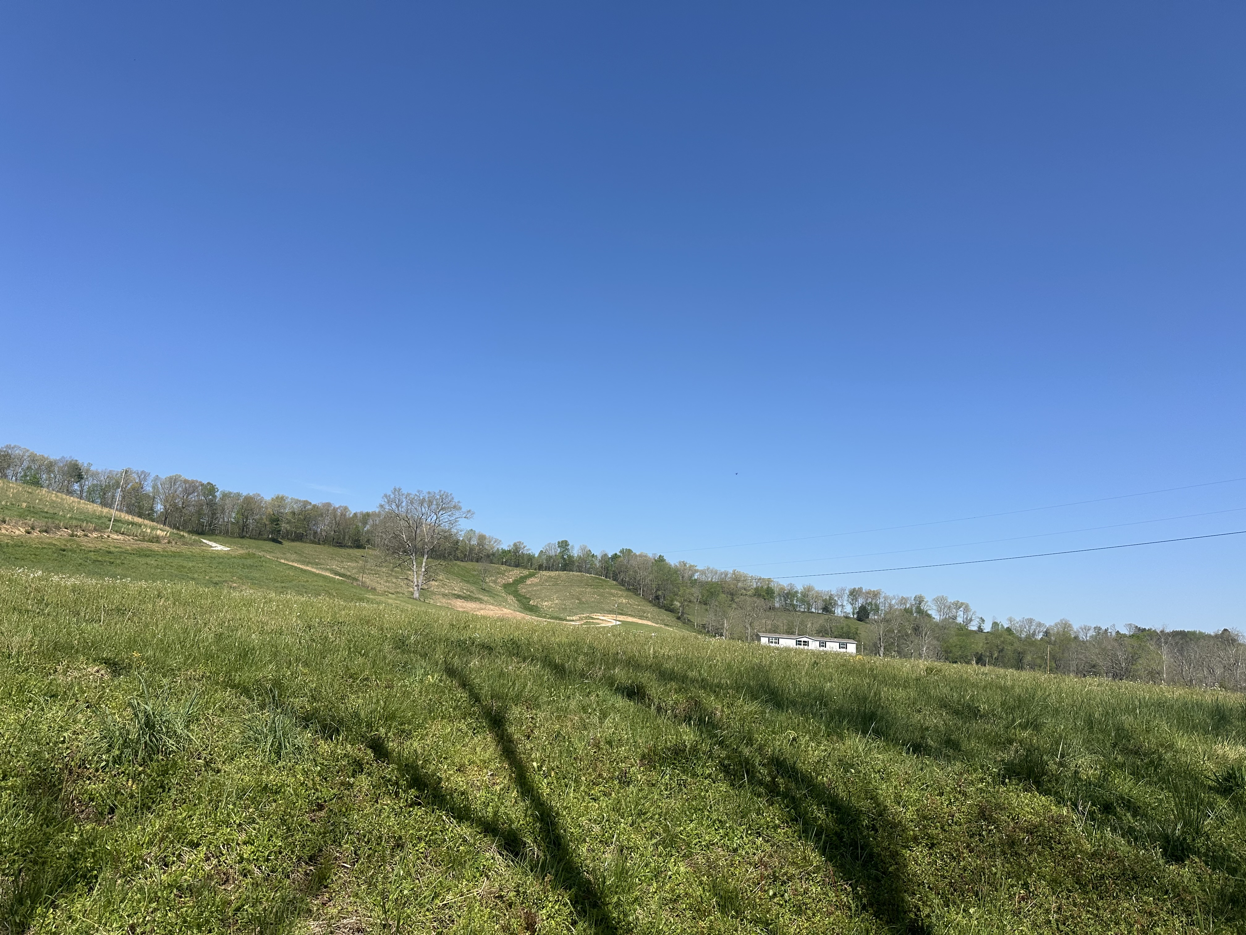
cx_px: 623
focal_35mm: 24
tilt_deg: +12.9
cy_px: 468
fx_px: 864
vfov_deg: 56.8
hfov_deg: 71.6
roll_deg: -2.9
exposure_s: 1/5000
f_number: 1.78
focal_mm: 6.86
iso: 80
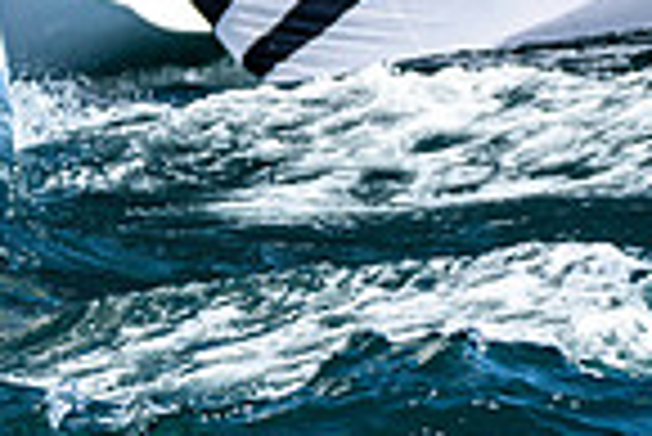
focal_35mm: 1558
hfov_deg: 1.3
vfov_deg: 0.9
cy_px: -196
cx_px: -576
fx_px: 28245
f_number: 5.6
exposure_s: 1/2500
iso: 400
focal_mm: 260
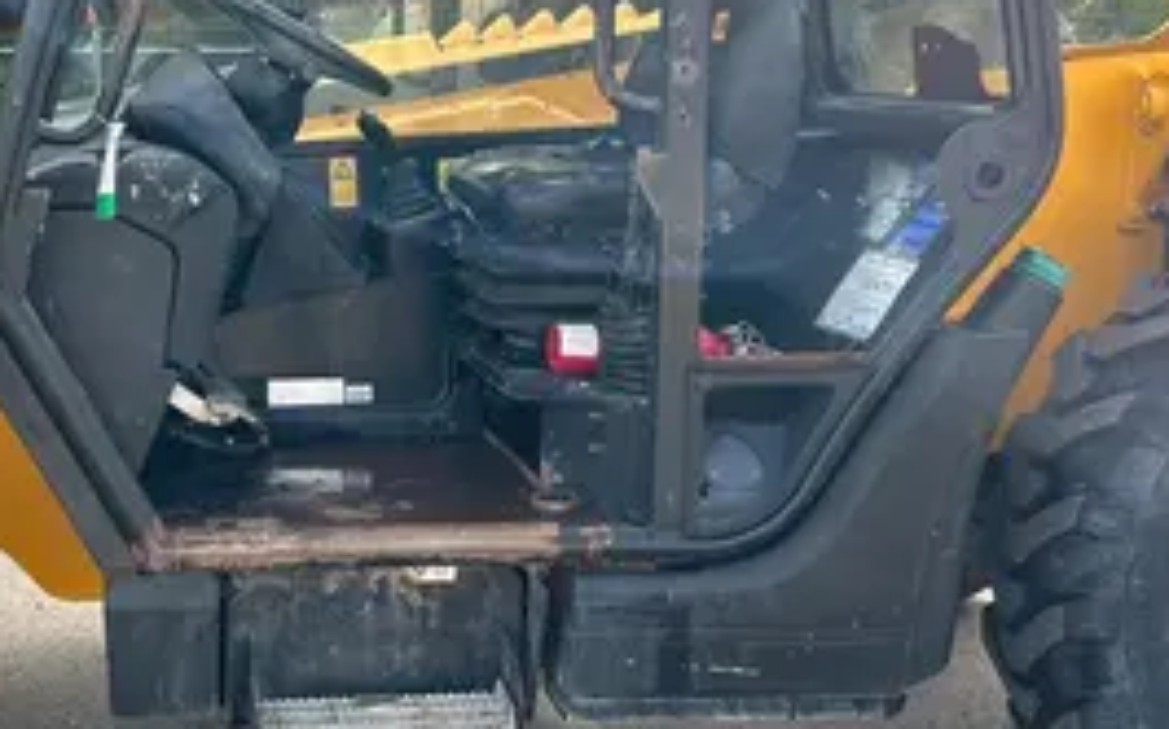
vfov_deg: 22.6
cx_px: 286
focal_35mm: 57
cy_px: 248
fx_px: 1815
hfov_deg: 34.9
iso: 50
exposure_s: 1/581
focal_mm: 5.7
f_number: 1.5
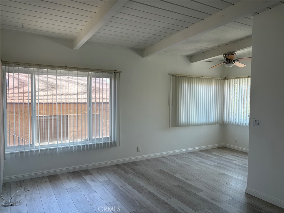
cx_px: 142
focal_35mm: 26
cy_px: 106
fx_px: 213
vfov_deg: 53.1
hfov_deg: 67.3
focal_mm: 5.96
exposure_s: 1/230
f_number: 1.6
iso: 40
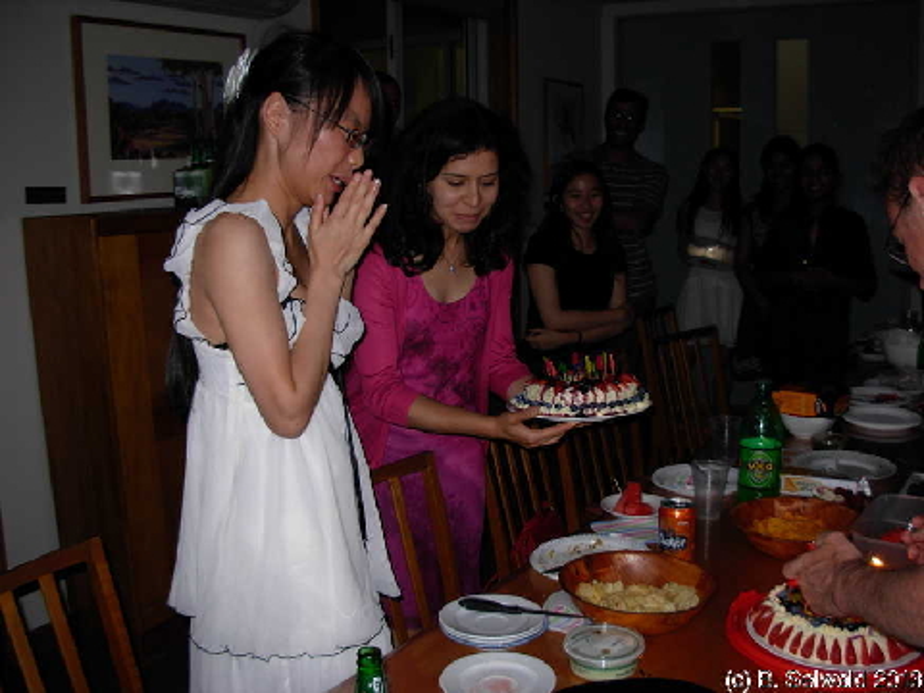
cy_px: 346
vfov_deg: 37.7
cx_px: 462
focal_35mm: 38
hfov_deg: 49.0
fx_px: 1014
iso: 79
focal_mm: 6.3
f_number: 2.9
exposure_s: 1/22.6
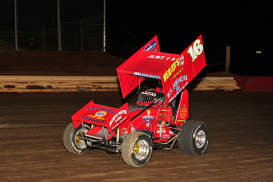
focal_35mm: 80
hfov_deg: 25.4
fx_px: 606
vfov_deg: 17.0
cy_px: 91
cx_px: 136
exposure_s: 1/250
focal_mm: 80
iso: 800
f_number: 7.1
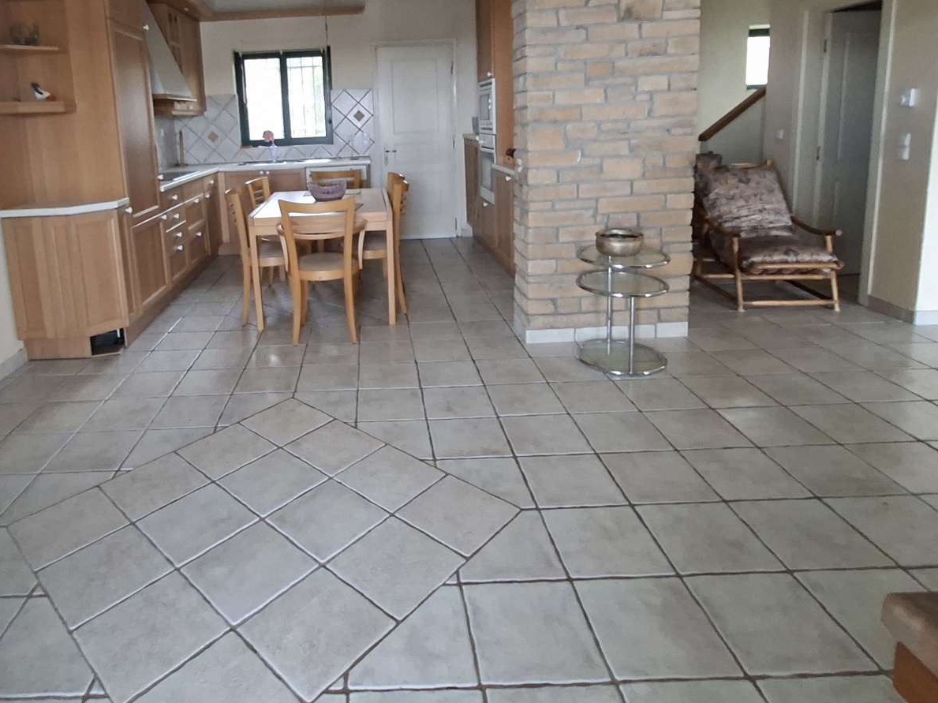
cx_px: 357
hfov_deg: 77.7
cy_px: 208
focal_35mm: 21
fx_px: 569
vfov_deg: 61.1
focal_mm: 1.74
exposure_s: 1/24
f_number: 2.2
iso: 320
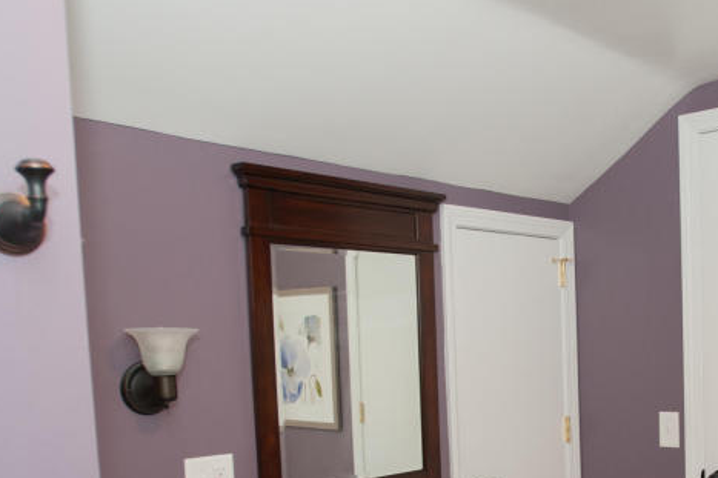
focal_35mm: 42
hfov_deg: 44.0
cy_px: 426
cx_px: 583
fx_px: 837
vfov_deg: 30.5
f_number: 5.6
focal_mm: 17
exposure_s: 1/60
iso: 800
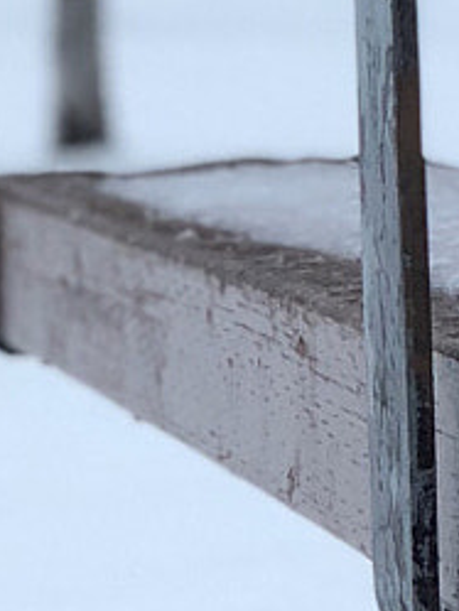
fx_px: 5900
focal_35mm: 334
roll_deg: -0.9
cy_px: 228
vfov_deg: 5.9
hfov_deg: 4.4
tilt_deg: -2.5
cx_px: 1107
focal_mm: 6
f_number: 2.4
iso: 40
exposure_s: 1/60
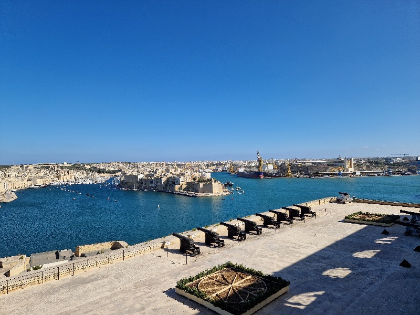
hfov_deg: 73.9
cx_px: 210
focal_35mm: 23
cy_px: 158
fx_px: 279
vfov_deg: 58.9
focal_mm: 5.4
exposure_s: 1/3333
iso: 50
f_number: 1.8
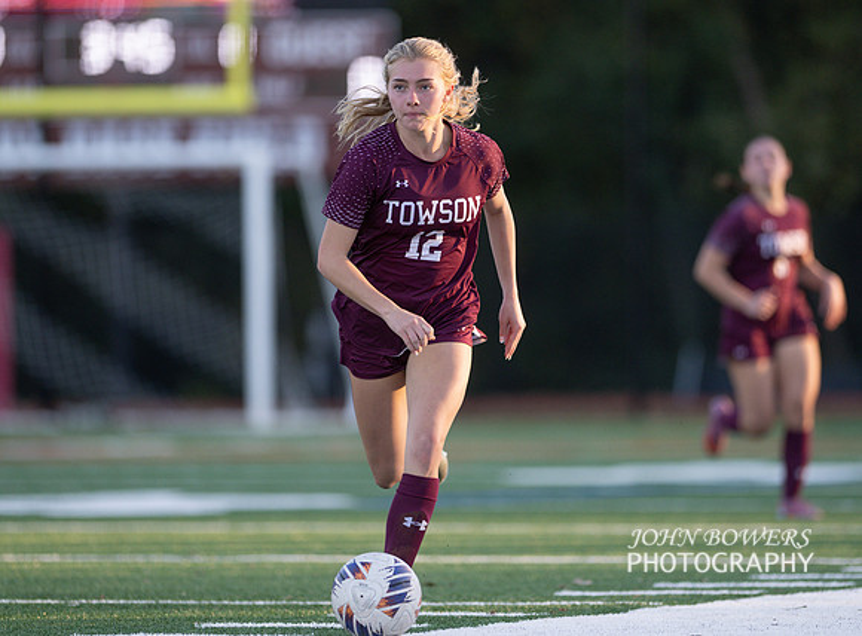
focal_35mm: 344
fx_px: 8518
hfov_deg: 5.8
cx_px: 462
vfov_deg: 4.3
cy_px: 304
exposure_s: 1/1600
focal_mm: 300
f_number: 2.8
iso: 1000
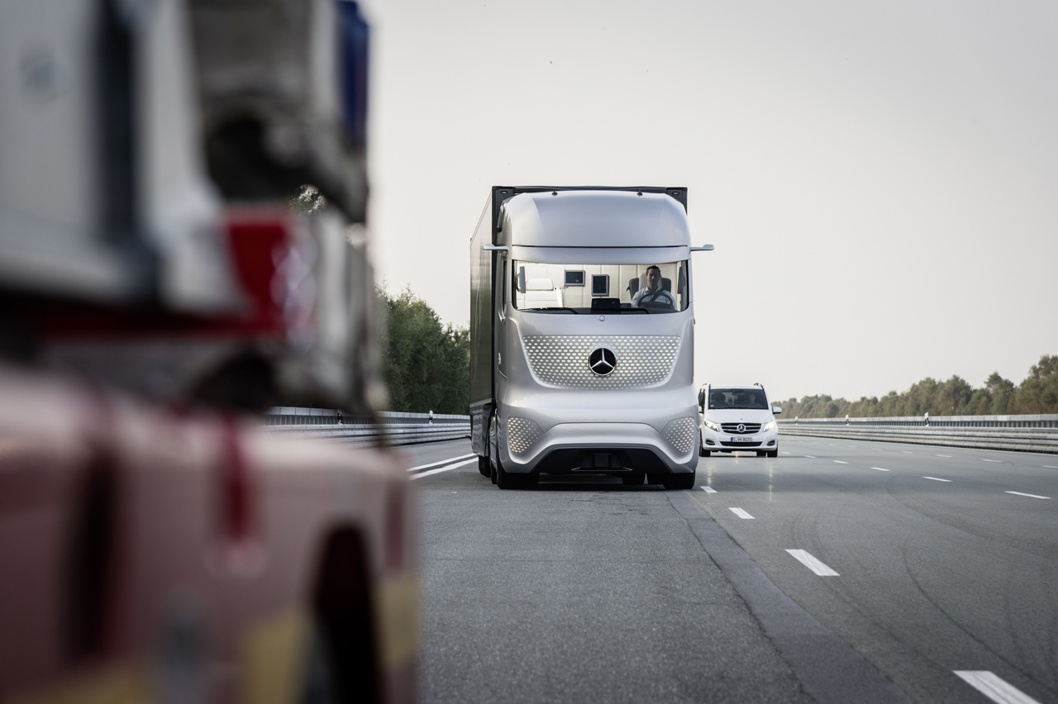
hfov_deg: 18.3
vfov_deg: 12.2
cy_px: 352
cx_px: 529
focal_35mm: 112
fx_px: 3290
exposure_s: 1/200
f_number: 6.3
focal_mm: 112
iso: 400
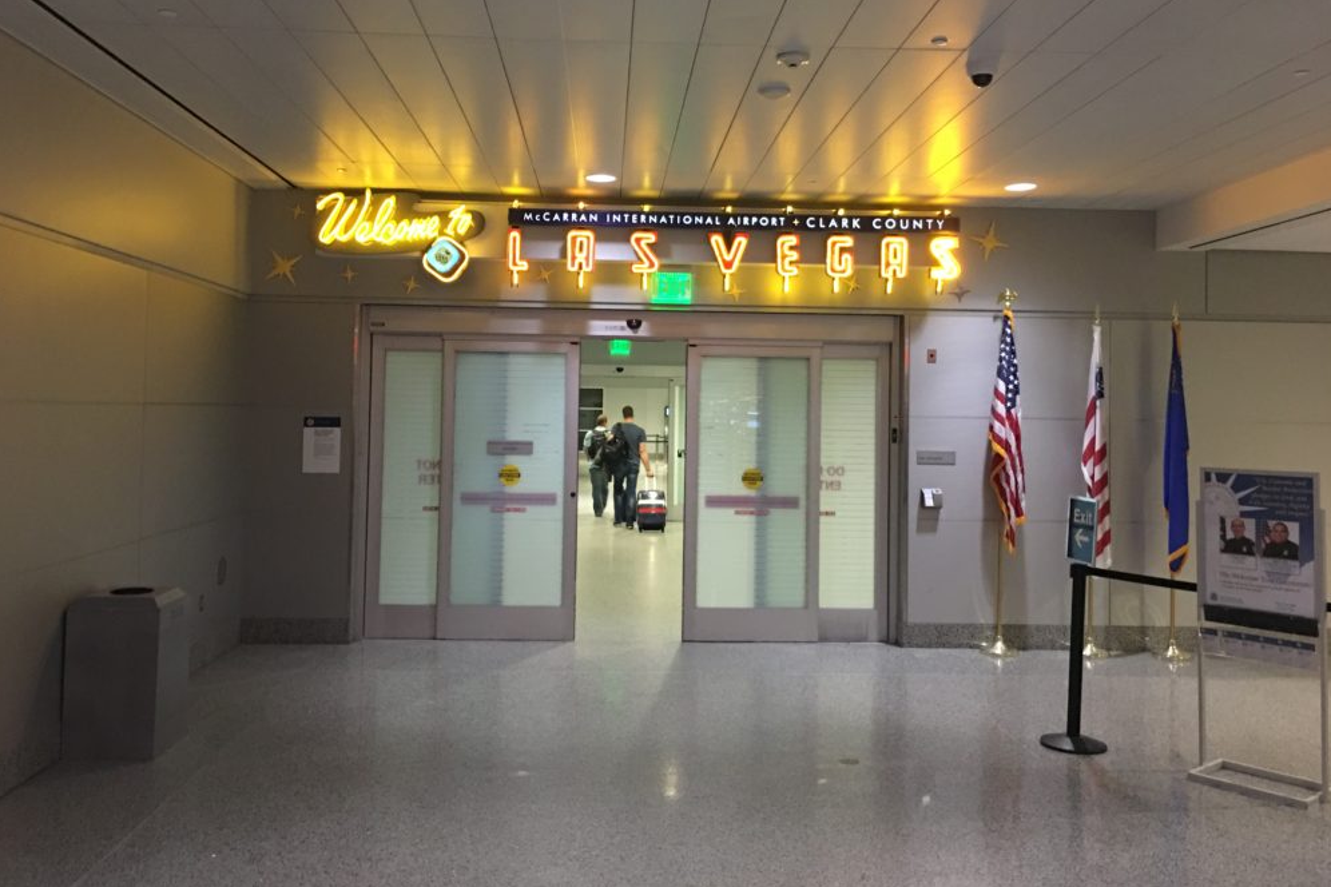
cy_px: 379
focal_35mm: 31
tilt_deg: +2.2
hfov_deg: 60.3
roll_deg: -0.4
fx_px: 1146
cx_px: 657
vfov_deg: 42.2
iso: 125
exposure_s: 1/8
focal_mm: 4.15
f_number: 2.2
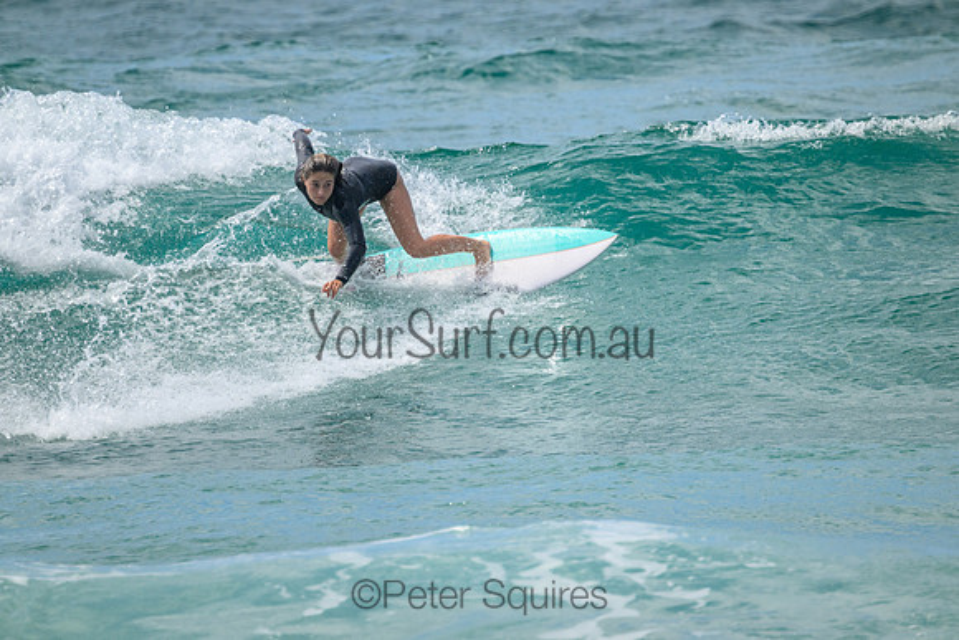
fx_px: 21315
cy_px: 320
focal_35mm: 800
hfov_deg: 2.6
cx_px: 480
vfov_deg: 1.7
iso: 1000
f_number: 11
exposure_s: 1/2000
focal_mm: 800
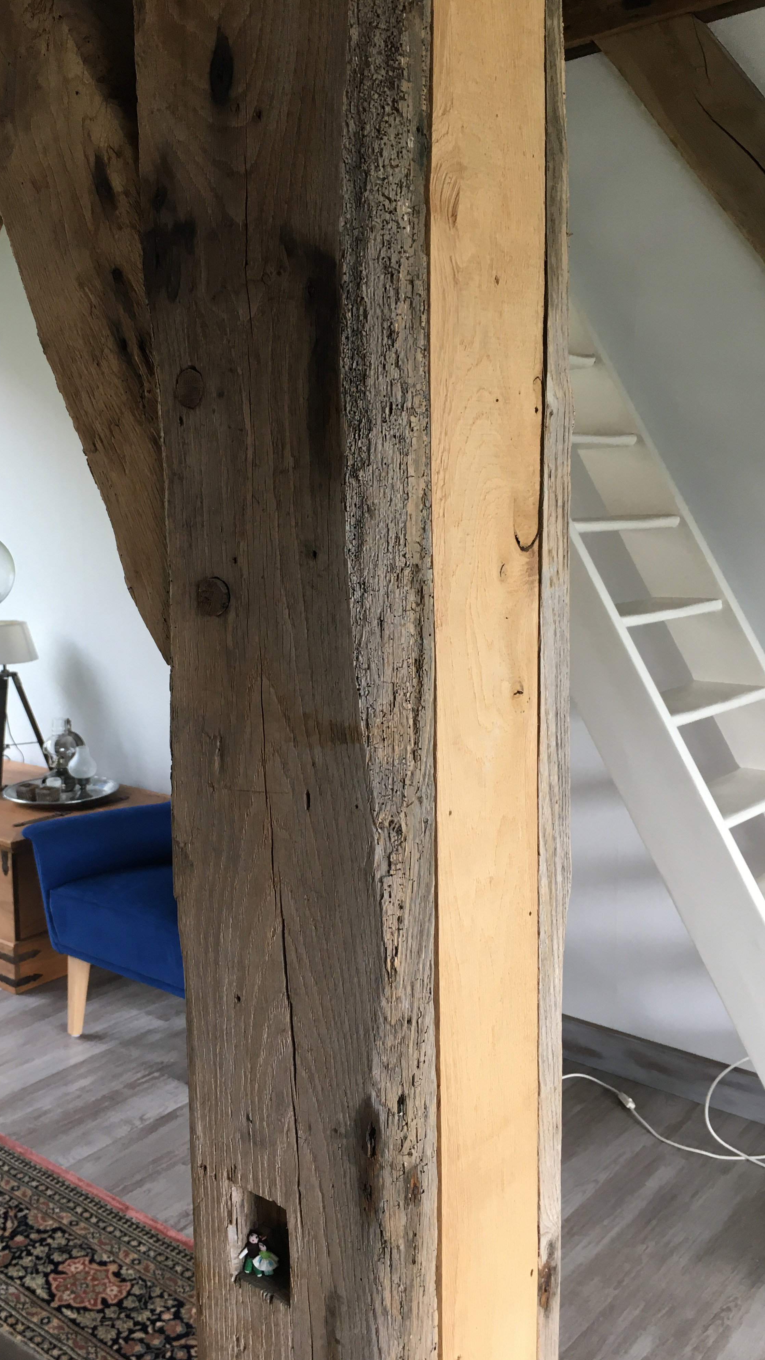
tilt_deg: -8.1
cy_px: 681
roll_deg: +1.1
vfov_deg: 61.0
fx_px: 1154
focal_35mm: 32
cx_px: 282
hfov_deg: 36.4
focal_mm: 4.15
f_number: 2.2
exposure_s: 1/33
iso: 40
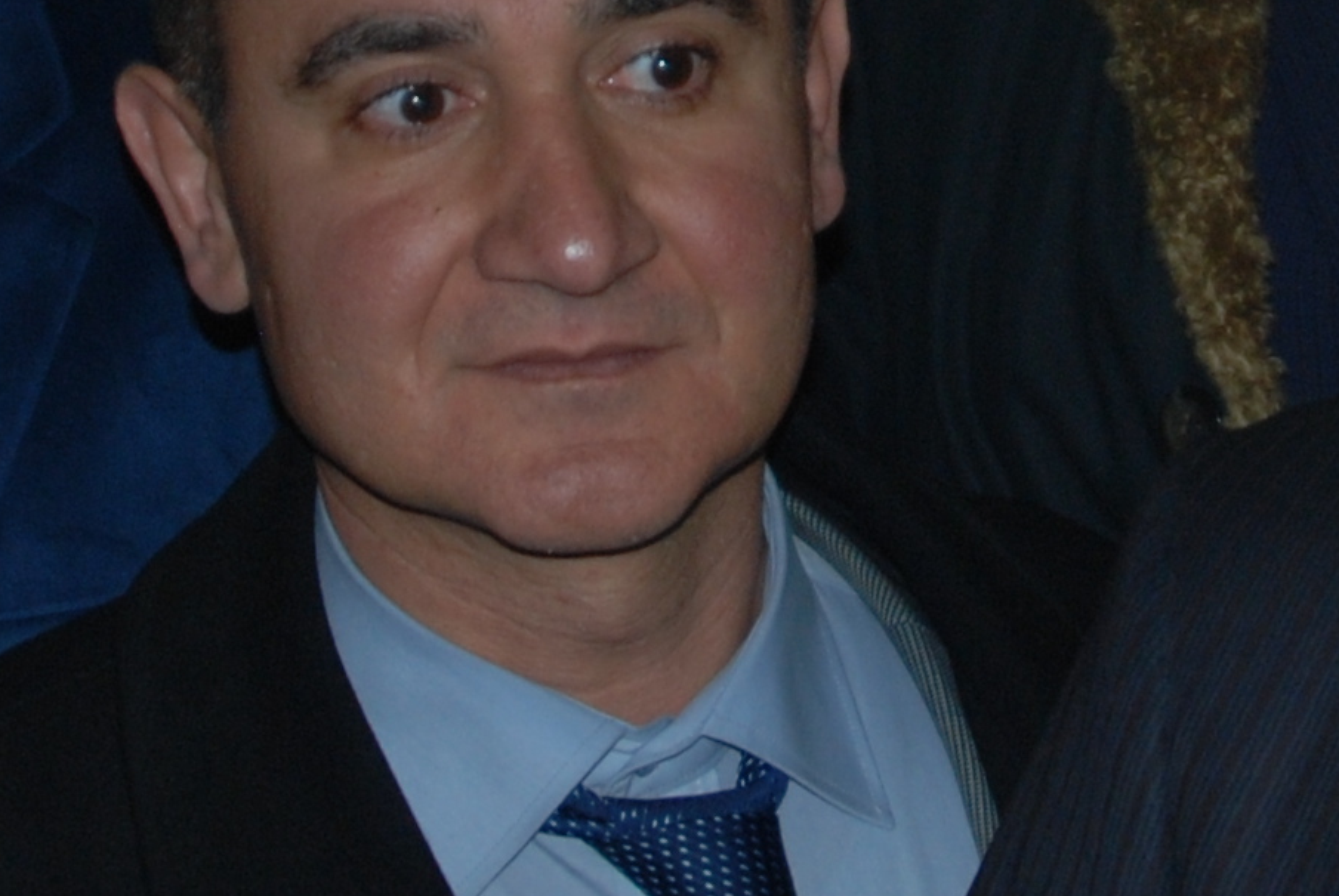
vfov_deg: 8.9
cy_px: -68
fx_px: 5735
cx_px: 987
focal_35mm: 154
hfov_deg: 13.3
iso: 200
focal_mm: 24
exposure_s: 1/60
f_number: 3.5
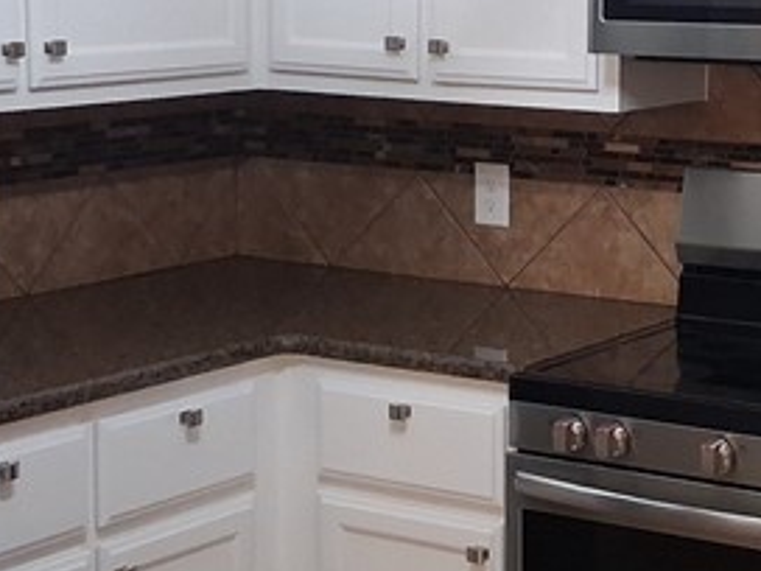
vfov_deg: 15.1
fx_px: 2154
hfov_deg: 20.0
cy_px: 221
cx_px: 504
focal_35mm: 98
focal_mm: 3.98
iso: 500
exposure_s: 1/100
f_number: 1.8
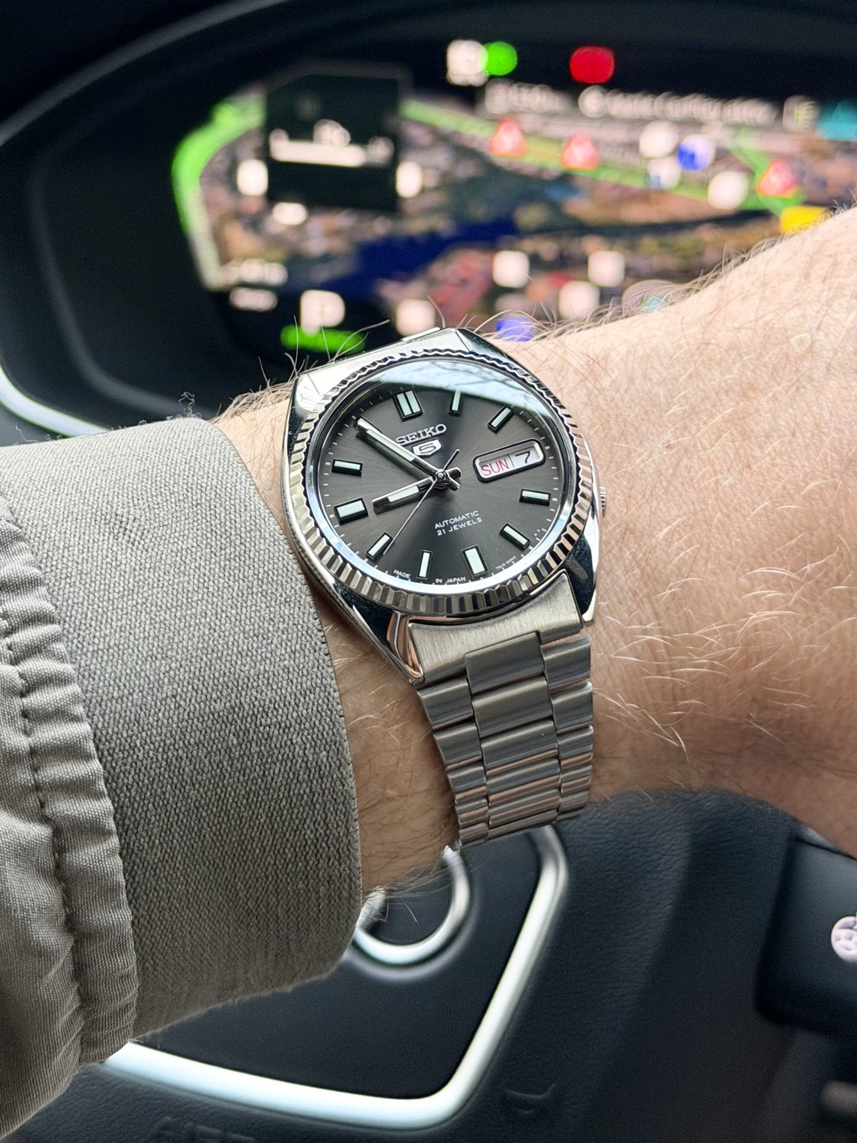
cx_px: 428
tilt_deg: -24.8
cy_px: 572
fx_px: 1584
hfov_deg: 30.3
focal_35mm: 48
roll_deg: +0.3
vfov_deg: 39.7
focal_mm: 6.76
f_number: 1.78
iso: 320
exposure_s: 1/40
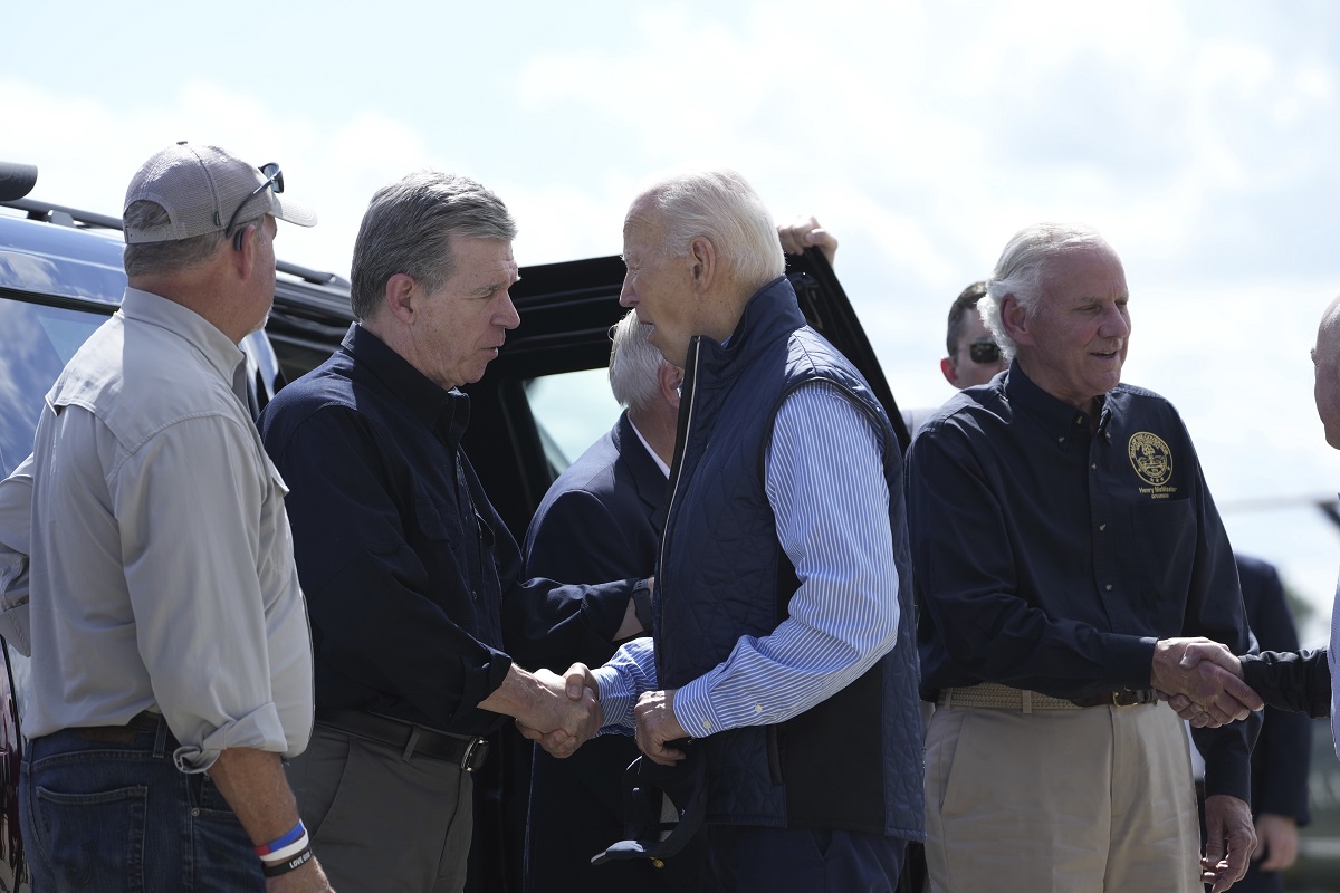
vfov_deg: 6.2
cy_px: 446
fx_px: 8225
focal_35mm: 221
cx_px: 670
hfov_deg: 9.3
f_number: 7.1
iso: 320
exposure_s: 1/800
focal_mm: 221
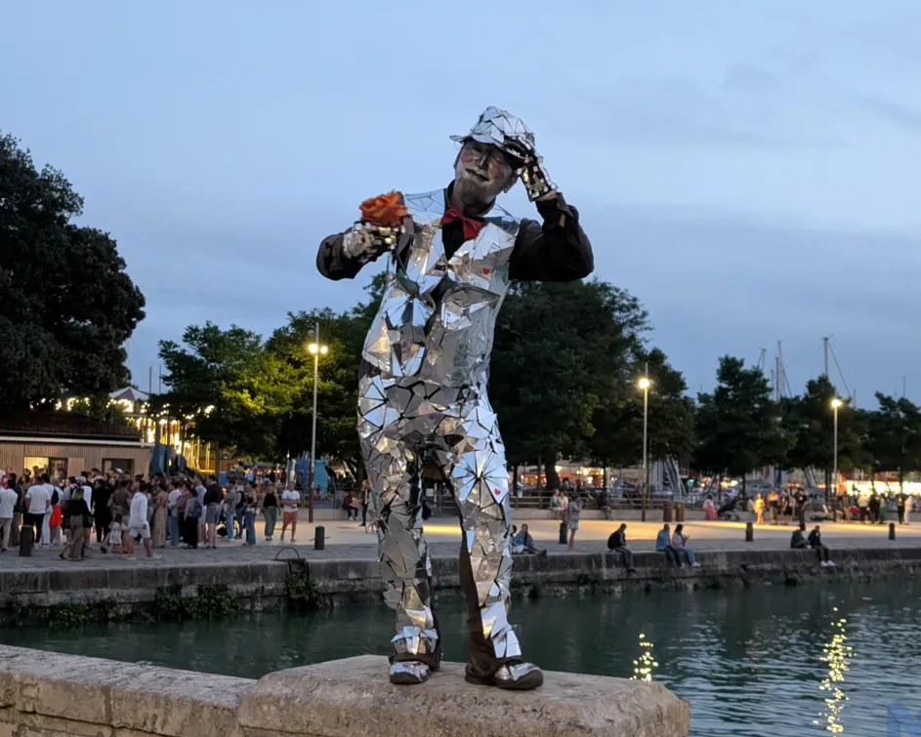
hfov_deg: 36.0
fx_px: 1418
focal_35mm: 52
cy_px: 374
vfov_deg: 29.2
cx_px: 484
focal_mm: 6.9
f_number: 1.68
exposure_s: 1/79.6
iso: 1213
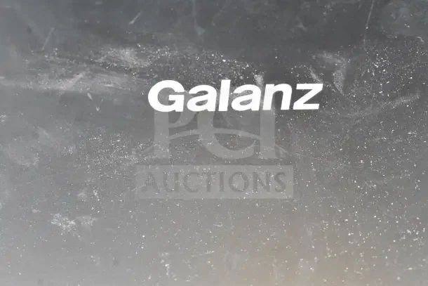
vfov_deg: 16.6
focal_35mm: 82
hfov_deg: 24.6
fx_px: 981
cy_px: 143
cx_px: 214
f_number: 11
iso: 6400
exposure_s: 1/500
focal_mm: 55
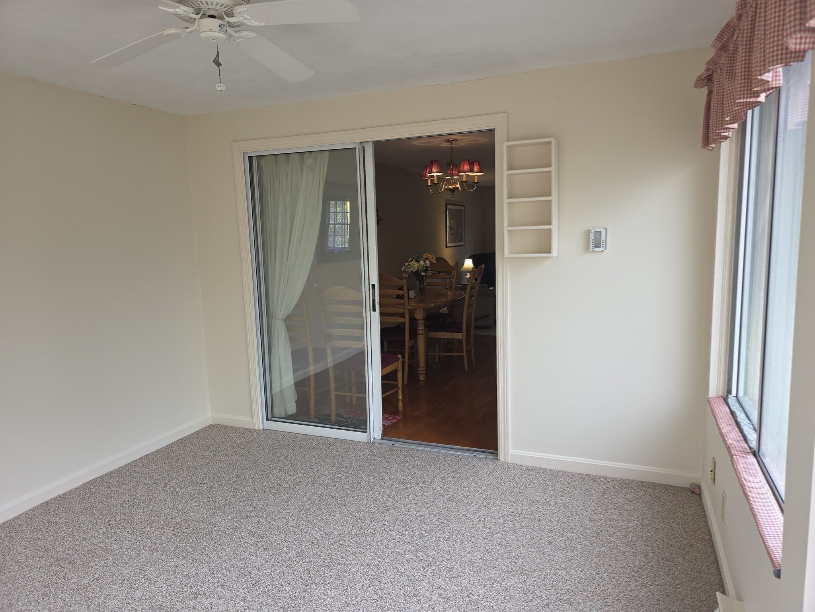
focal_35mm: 23
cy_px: 306
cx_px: 408
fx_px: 542
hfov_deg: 73.9
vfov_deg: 58.9
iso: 16
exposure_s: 1/60
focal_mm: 6.3
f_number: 1.7
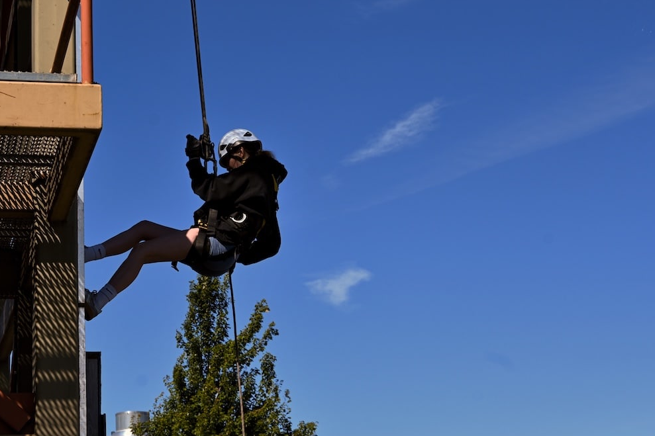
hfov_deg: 22.3
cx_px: 260
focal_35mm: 91
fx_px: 1655
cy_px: 200
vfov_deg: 15.0
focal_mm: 50
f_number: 8
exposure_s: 1/400
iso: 100
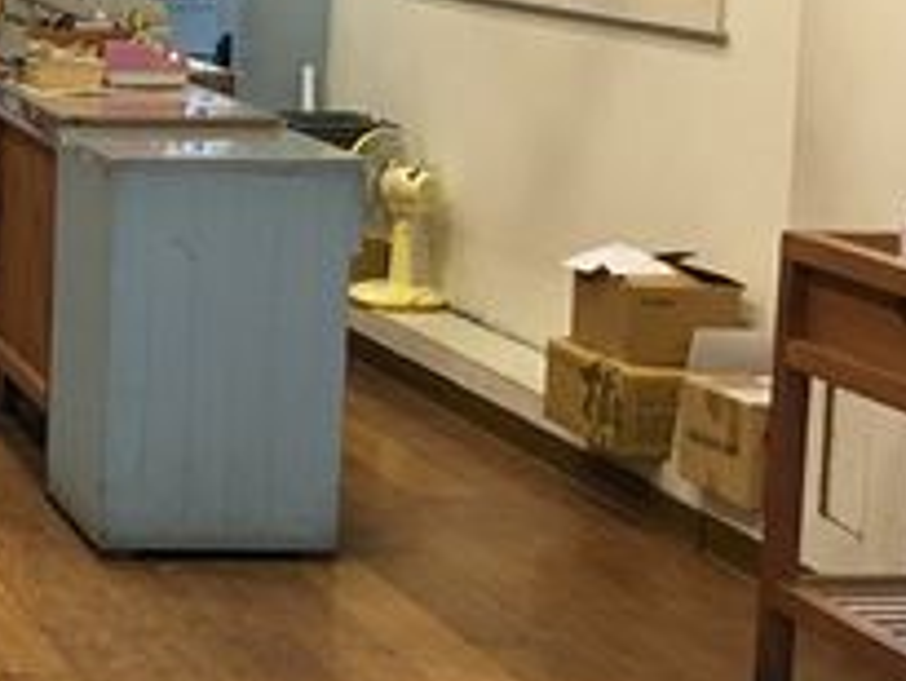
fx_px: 2959
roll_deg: -0.5
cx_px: -491
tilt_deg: -6.8
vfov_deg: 13.1
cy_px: 208
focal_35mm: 113
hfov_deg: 15.9
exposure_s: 1/15
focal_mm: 4.15
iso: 40
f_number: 2.2
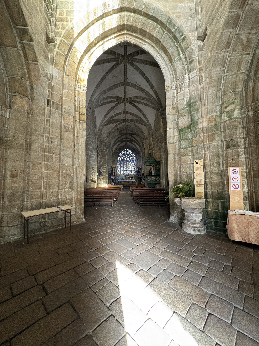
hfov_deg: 85.7
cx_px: 130
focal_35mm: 14
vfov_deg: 102.1
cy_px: 173
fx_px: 140
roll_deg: +0.0
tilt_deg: +5.3
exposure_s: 1/60
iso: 500
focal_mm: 2.22
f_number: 2.2
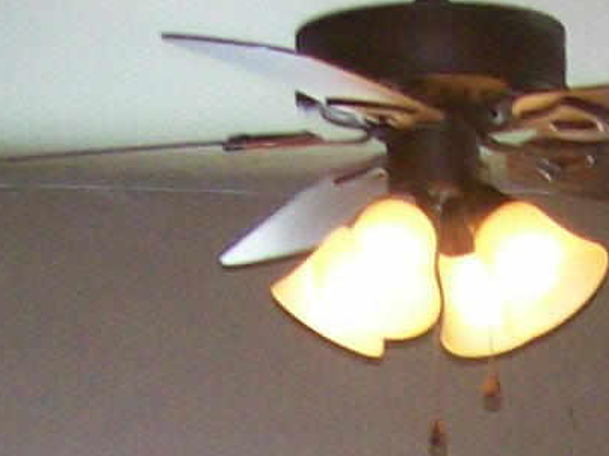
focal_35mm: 206
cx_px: 549
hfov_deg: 9.6
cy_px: 1243
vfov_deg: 6.7
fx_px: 3623
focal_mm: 6
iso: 140
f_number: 2.7
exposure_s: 1/64
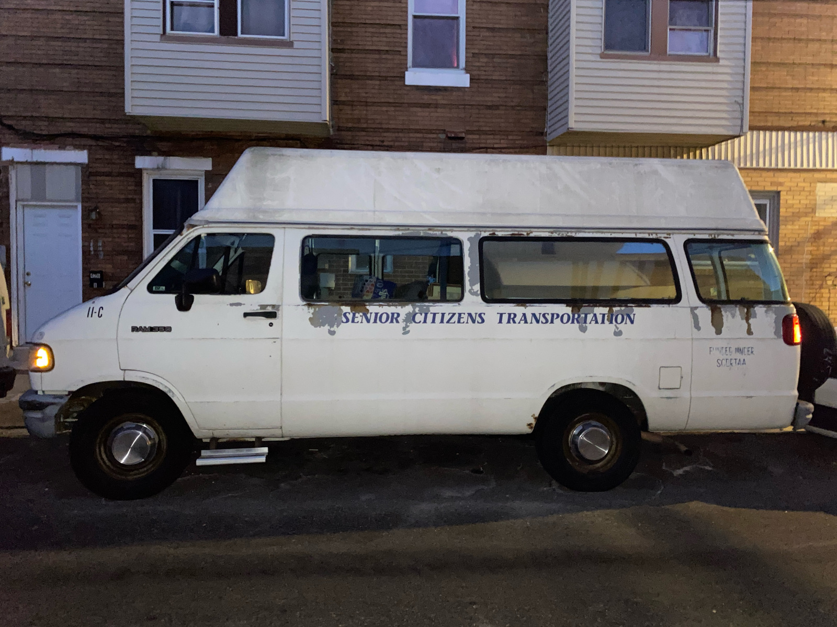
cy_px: 314
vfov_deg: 53.1
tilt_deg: -4.4
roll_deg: -0.5
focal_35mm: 26
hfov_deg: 67.3
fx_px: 629
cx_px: 418
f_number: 1.8
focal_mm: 4.25
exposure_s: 1/4
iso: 500
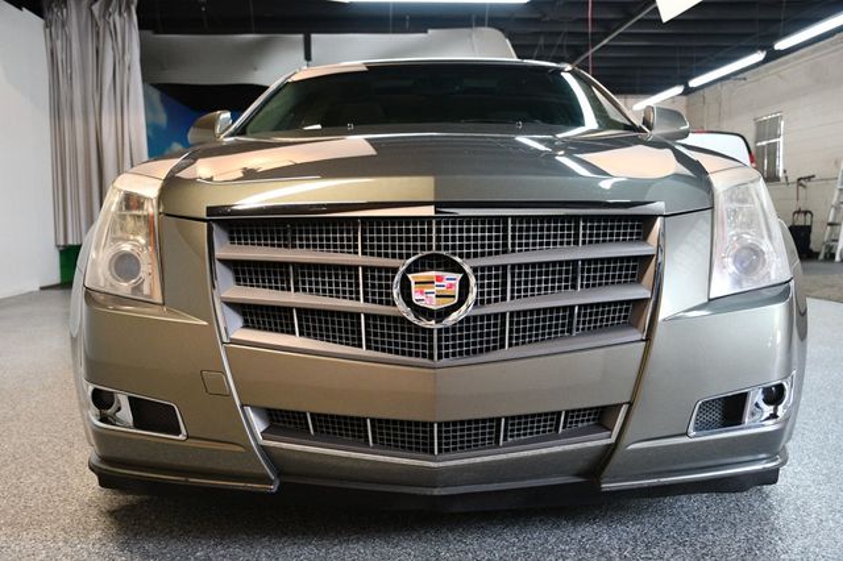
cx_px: 422
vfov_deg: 36.8
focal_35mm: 36
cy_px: 280
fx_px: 843
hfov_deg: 53.2
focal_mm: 24
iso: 1400
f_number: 3.8
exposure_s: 1/125
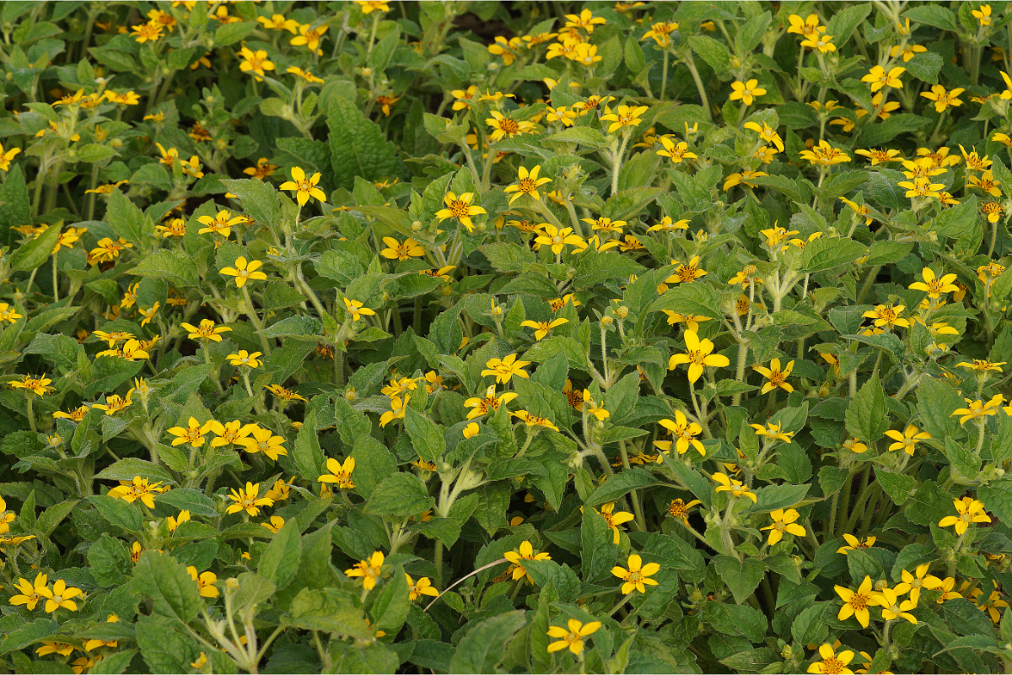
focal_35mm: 150
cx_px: 506
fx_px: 4216
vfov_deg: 9.1
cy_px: 338
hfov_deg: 13.7
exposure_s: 1/160
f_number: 10
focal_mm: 100
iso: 400
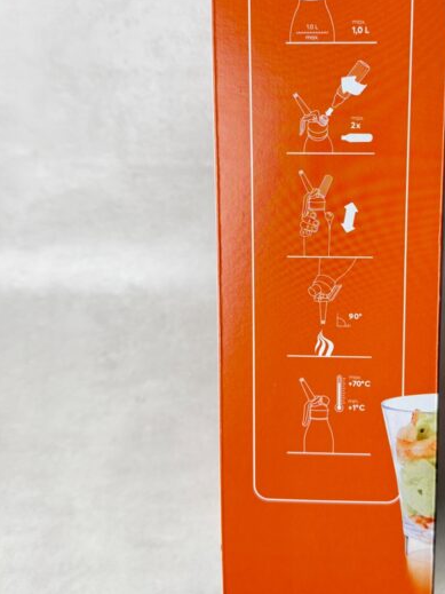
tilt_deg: -46.5
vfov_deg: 49.9
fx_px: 634
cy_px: 250
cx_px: 321
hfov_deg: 37.9
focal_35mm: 37
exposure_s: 1/100
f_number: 1.78
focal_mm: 6.76
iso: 160
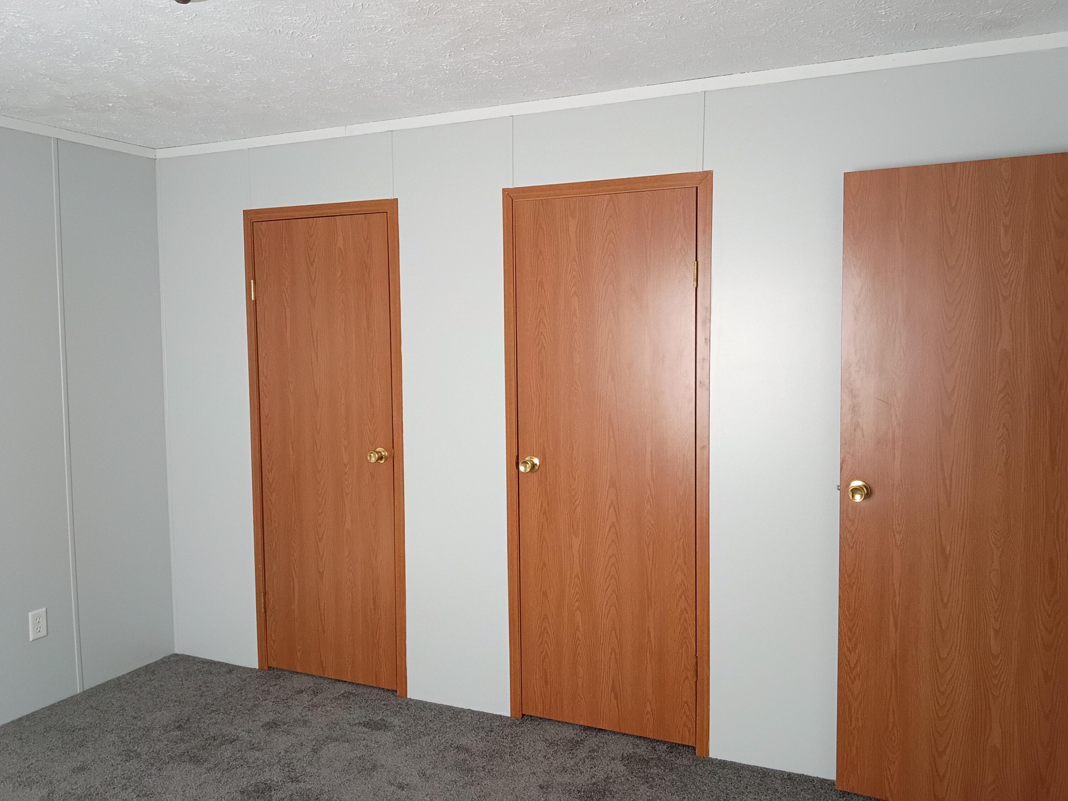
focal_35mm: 28
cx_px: 534
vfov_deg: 49.7
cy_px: 400
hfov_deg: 63.4
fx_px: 864
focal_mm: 3.42
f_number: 2.2
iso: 831
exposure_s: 1/40
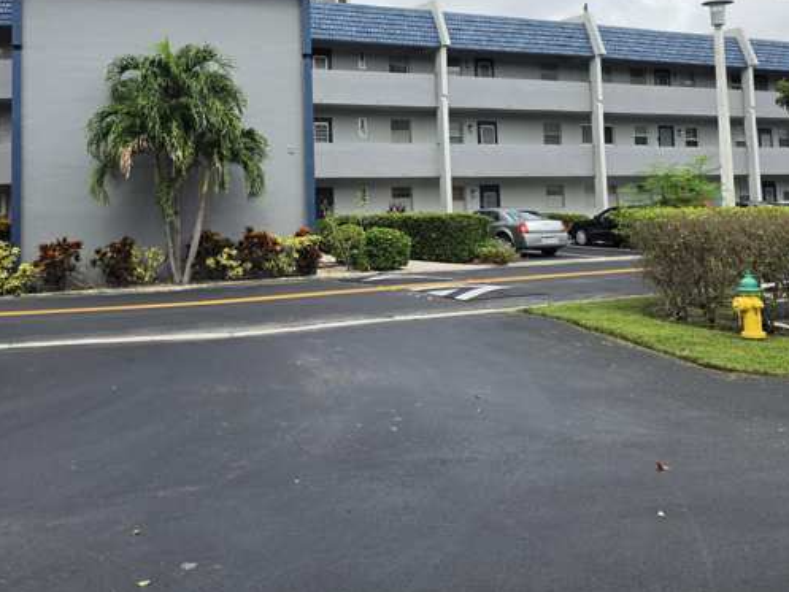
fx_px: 844
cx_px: 325
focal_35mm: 37
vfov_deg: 37.4
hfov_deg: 49.9
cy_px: 124
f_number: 1.4
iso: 64
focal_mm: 6.5
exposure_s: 1/6571
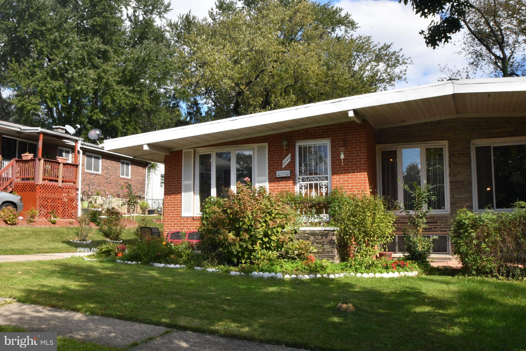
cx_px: 263
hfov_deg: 53.1
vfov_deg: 36.9
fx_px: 526
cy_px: 176
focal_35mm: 36
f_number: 25
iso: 400
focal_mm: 24
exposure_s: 1/80
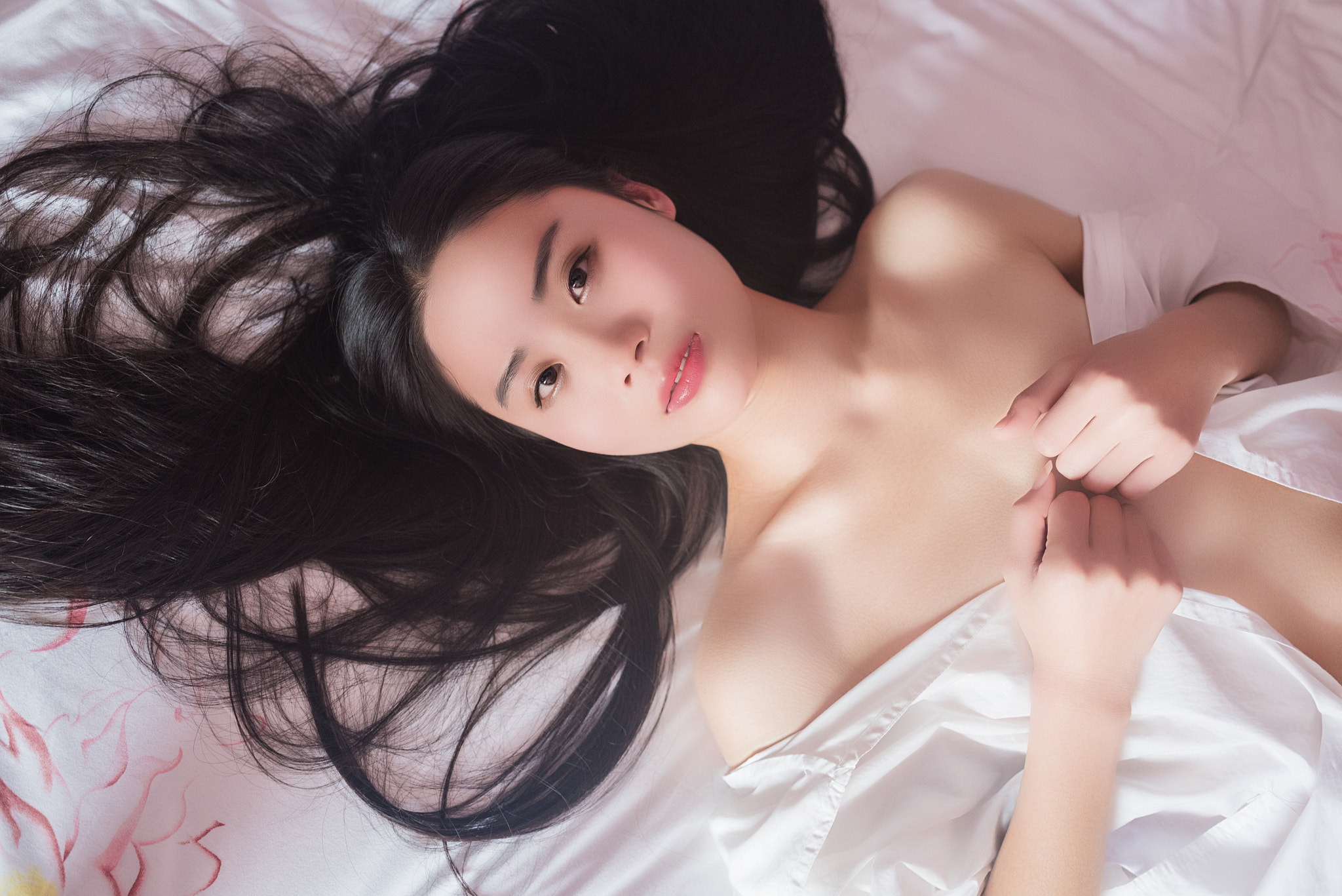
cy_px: 448
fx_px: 1305
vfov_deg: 37.9
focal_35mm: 35
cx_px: 671
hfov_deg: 54.4
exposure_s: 1/125
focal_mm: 35
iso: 720
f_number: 2.8
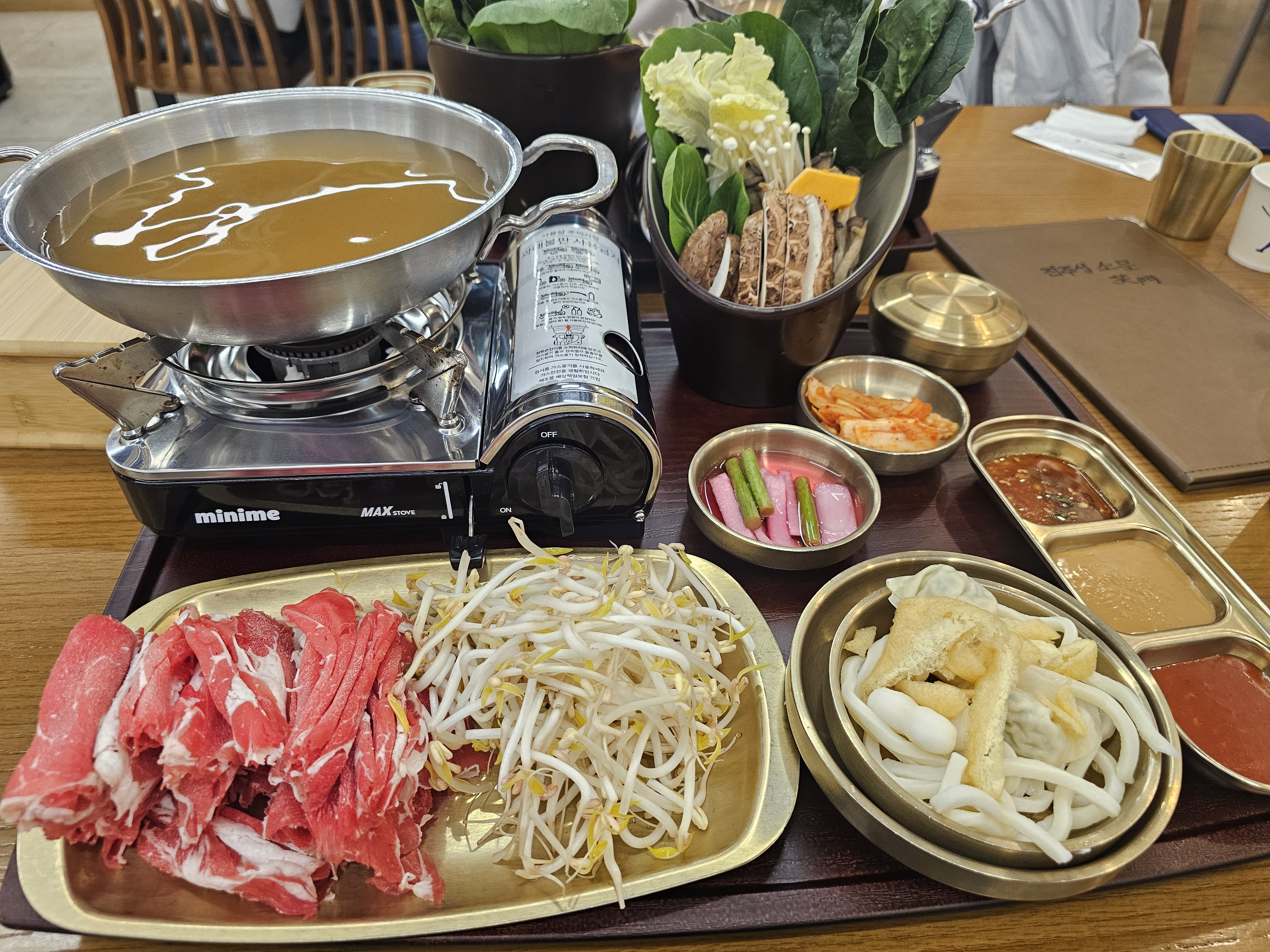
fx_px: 844
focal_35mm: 23
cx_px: 635
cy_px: 476
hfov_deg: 73.9
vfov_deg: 58.9
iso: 250
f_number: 1.7
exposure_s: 1/170
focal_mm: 6.3
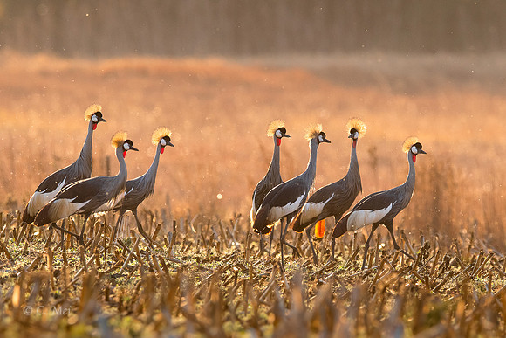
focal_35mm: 1049
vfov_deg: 1.3
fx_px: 14745
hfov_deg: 2.0
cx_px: 291
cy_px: 192
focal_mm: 600
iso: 800
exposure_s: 1/1250
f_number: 6.3
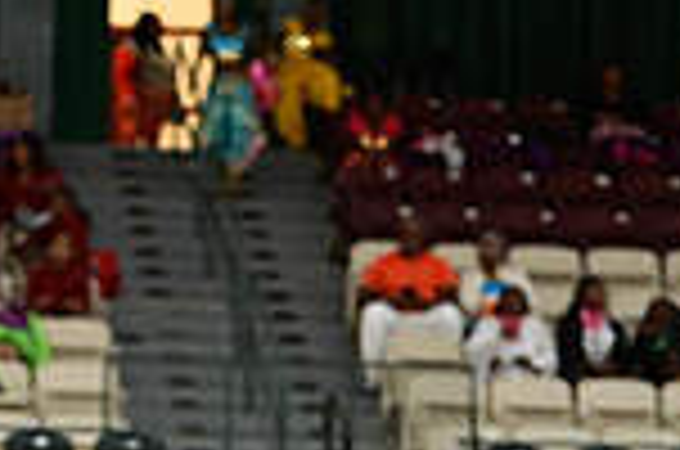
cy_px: 711
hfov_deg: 6.9
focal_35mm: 300
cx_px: 36
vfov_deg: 4.5
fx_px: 5655
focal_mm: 78
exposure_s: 1/1000
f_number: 3.2
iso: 6400
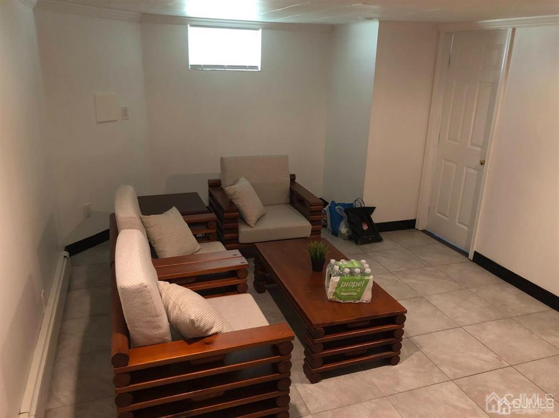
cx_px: 280
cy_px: 209
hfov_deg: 63.5
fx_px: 452
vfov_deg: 49.7
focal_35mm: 28
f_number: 1.8
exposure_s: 1/4
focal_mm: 4
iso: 100
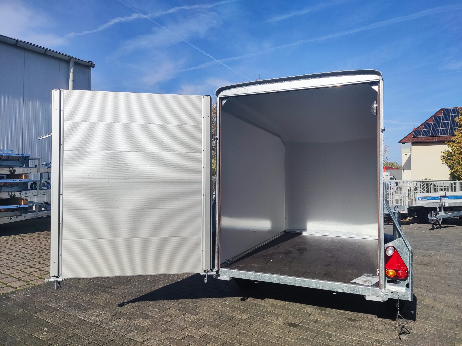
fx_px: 334
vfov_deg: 54.9
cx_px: 231
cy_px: 173
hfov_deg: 69.4
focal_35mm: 25
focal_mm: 4.71
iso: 50
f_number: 1.79
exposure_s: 1/2990
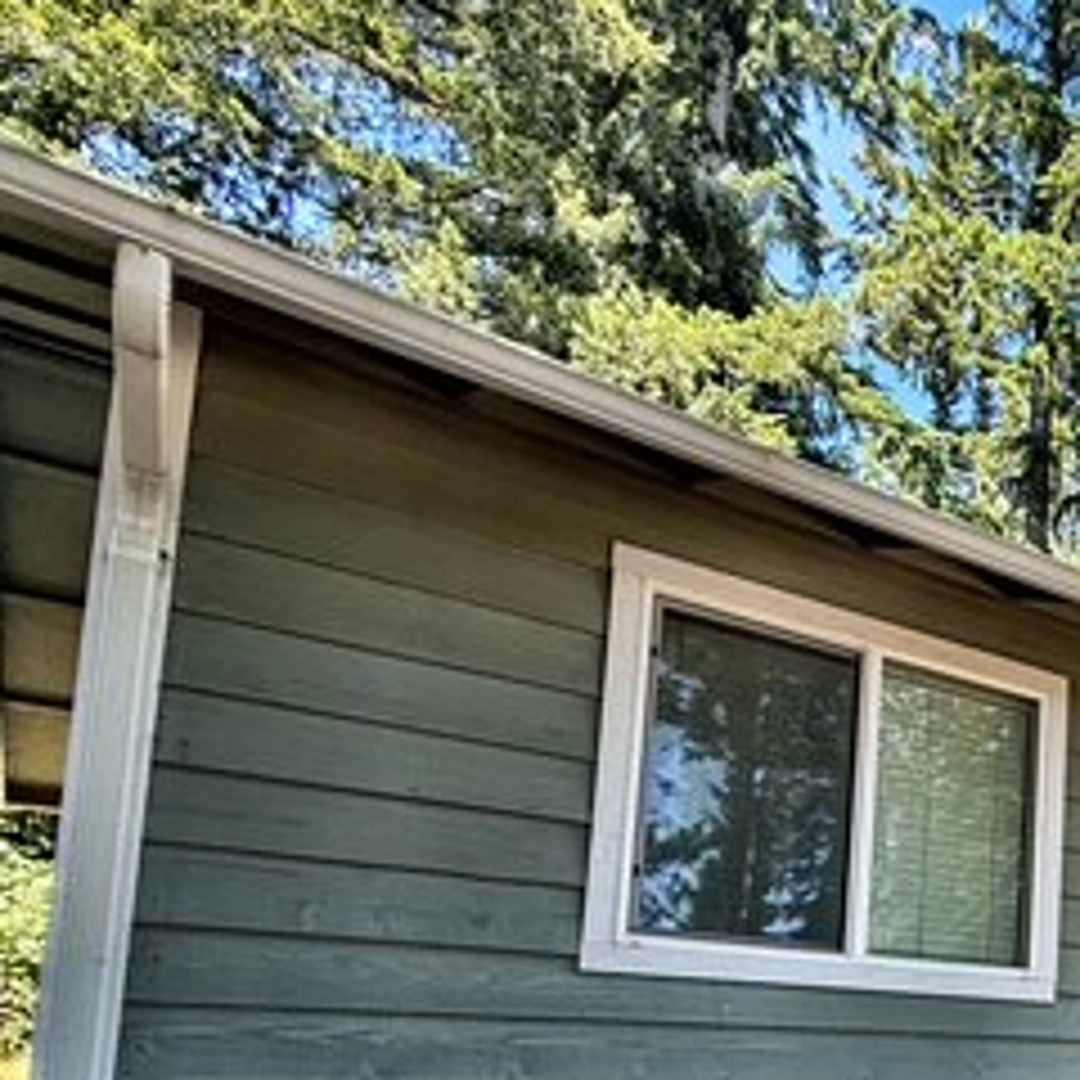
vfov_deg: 45.2
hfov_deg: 36.4
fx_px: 1165
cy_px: 968
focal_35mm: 33
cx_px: 1341
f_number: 2.2
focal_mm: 2.22
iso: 64
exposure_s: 1/247
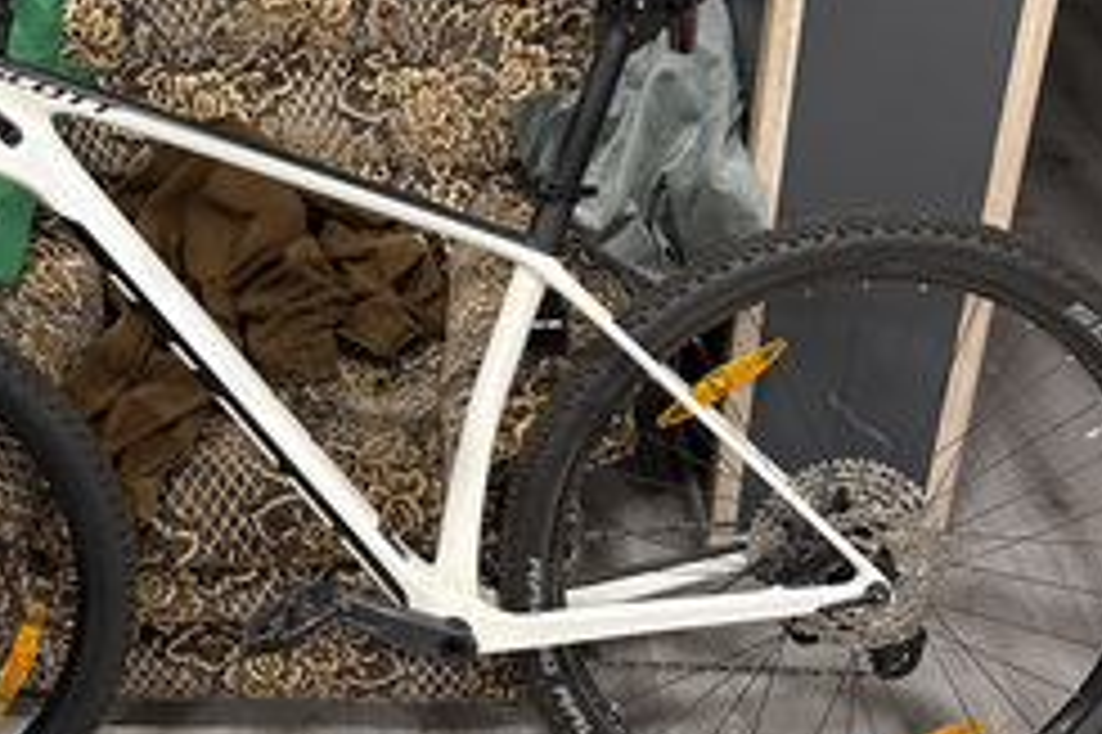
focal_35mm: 51
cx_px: 317
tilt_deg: -34.4
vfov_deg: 26.4
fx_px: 1560
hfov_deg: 38.2
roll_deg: +3.0
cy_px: 455
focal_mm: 6.76
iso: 250
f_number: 1.78
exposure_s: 1/59
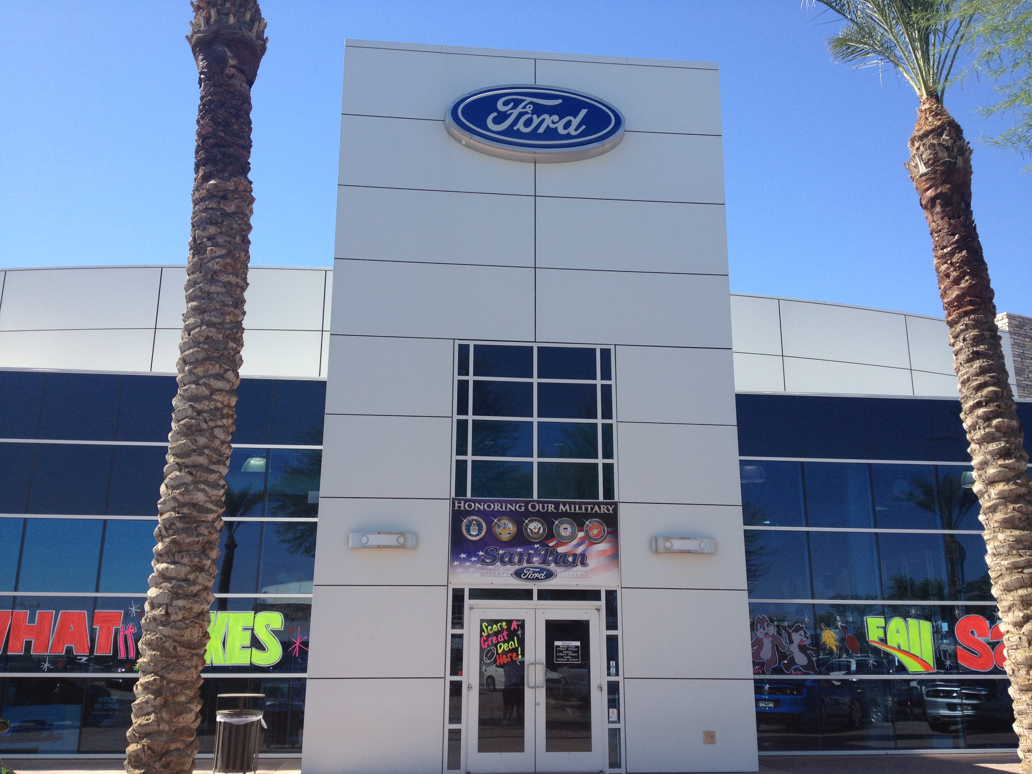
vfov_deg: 40.7
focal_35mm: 35
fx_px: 1043
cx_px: 516
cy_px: 387
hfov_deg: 52.6
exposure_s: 1/1082
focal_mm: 4.28
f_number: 2.4
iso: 50
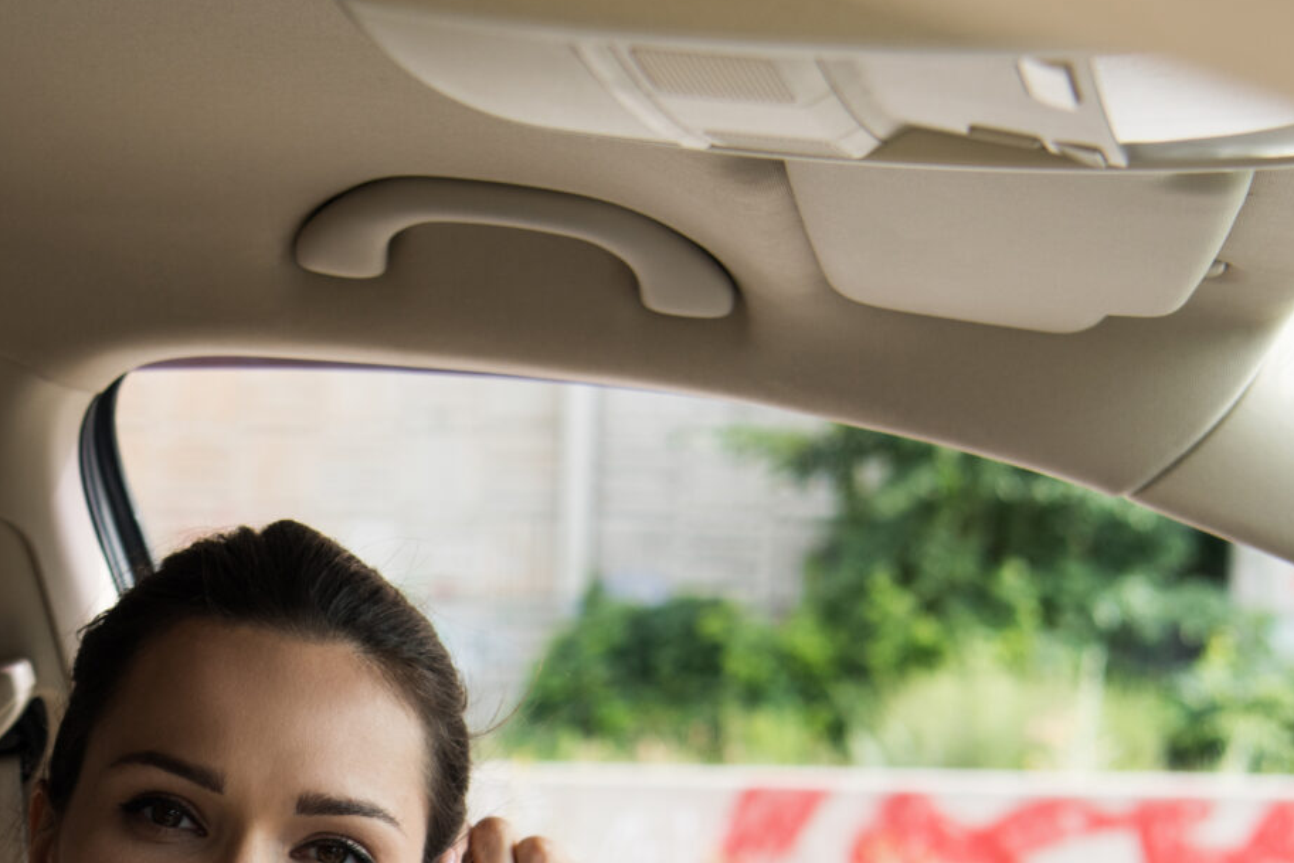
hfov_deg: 19.7
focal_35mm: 101
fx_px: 3631
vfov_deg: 13.1
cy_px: 1088
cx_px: 77
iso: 125
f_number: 3.5
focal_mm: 36
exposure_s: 1/320
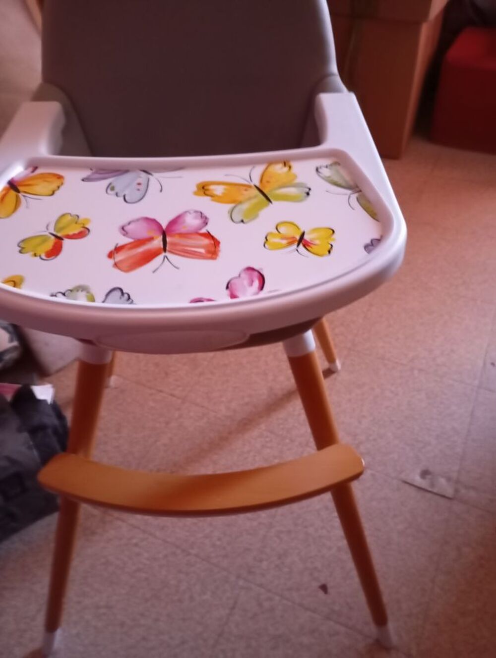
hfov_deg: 49.9
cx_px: 248
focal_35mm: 28
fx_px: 534
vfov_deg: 63.4
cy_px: 329
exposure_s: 1/16.7
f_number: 1.8
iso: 4047
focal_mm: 4.27
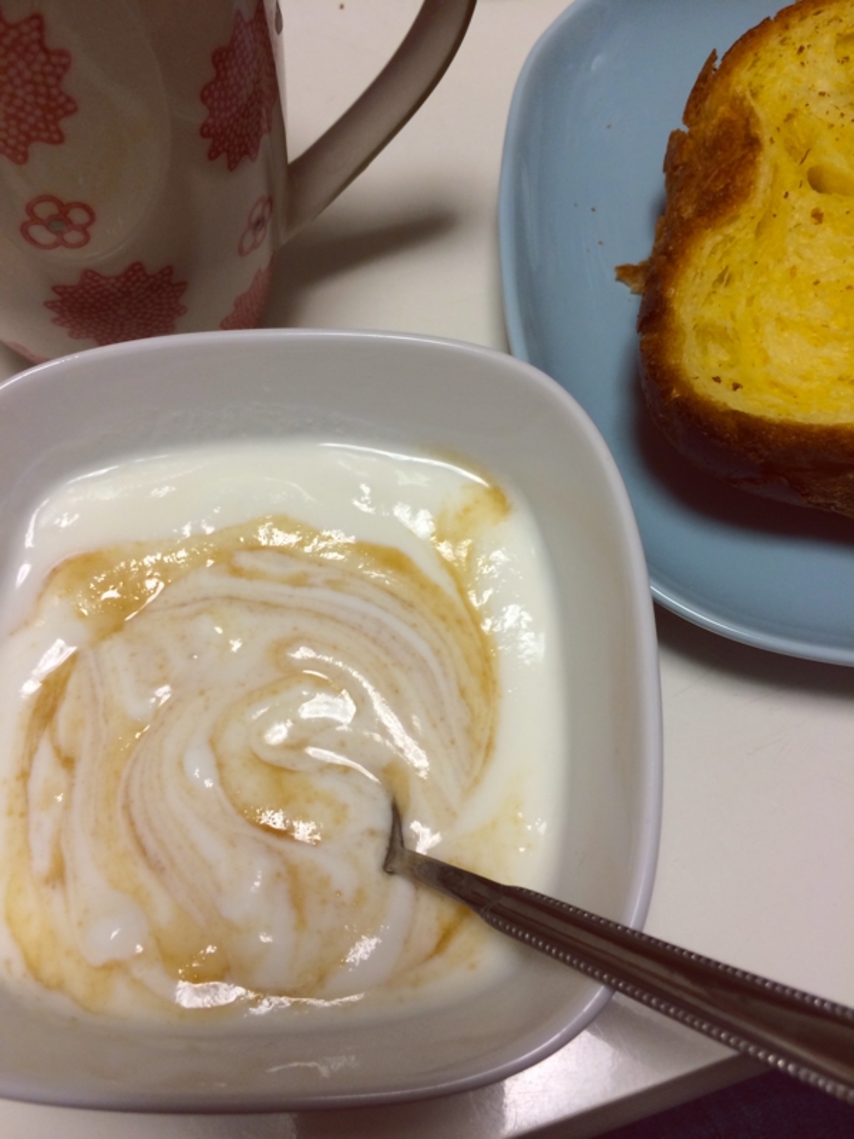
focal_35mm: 29
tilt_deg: -65.3
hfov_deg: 48.2
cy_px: 570
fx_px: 954
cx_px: 427
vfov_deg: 61.7
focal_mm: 4.15
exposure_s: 1/40
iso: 40
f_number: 2.2
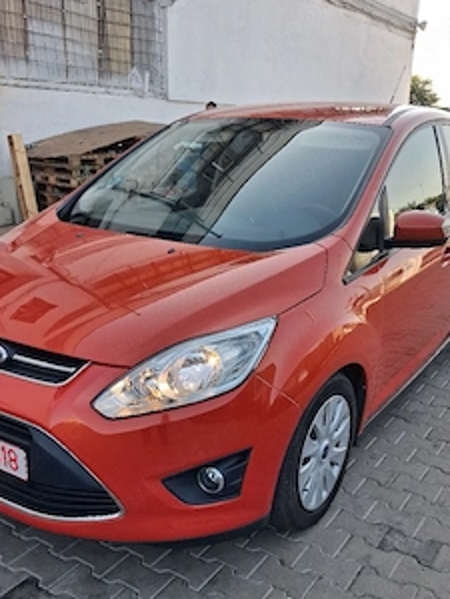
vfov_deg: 51.2
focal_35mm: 36
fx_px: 624
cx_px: 214
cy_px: 337
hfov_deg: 39.6
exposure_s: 1/238
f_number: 1.8
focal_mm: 4
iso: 25
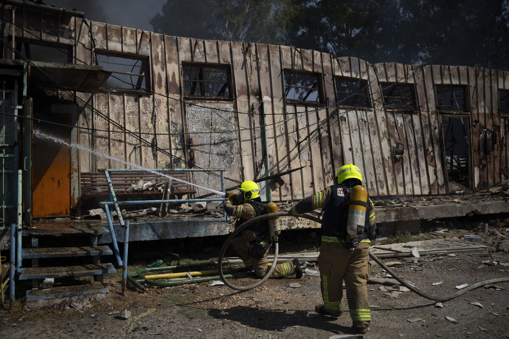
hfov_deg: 54.4
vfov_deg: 37.9
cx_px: 254
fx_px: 495
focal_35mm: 35
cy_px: 170
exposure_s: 1/8000
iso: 100
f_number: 2
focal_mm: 35
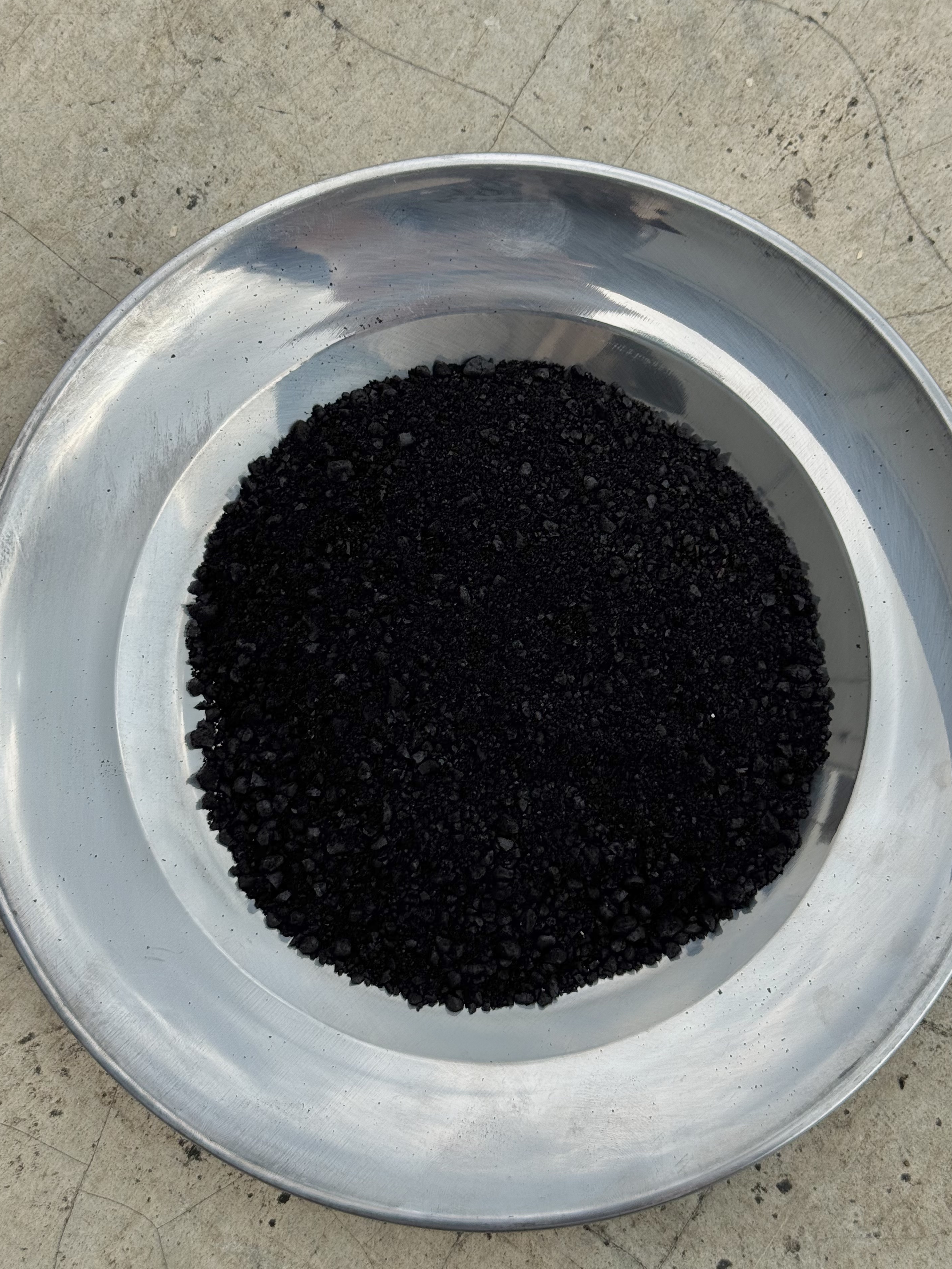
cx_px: 488
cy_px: 616
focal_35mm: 51
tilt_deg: -81.3
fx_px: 1870
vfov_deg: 37.5
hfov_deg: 28.6
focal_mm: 6.76
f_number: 1.78
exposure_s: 1/2833
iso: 64
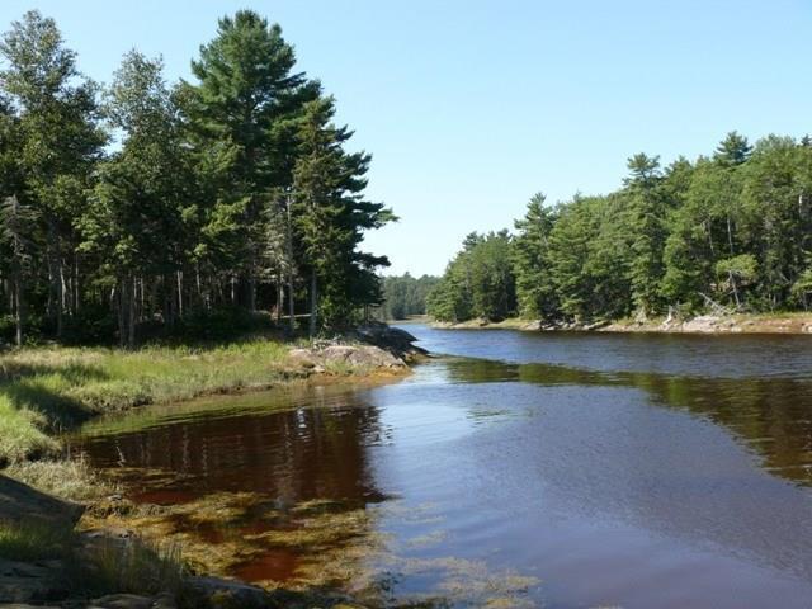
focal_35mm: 35
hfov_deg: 52.6
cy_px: 304
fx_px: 821
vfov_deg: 40.7
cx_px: 406
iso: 100
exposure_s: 1/250
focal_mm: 7.4
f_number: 5.6
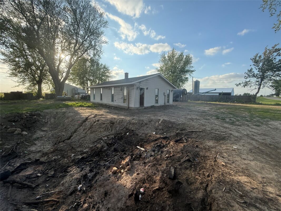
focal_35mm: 14
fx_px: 114
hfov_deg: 102.1
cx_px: 140
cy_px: 106
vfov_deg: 85.7
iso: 64
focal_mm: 2.22
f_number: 2.2
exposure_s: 1/1087
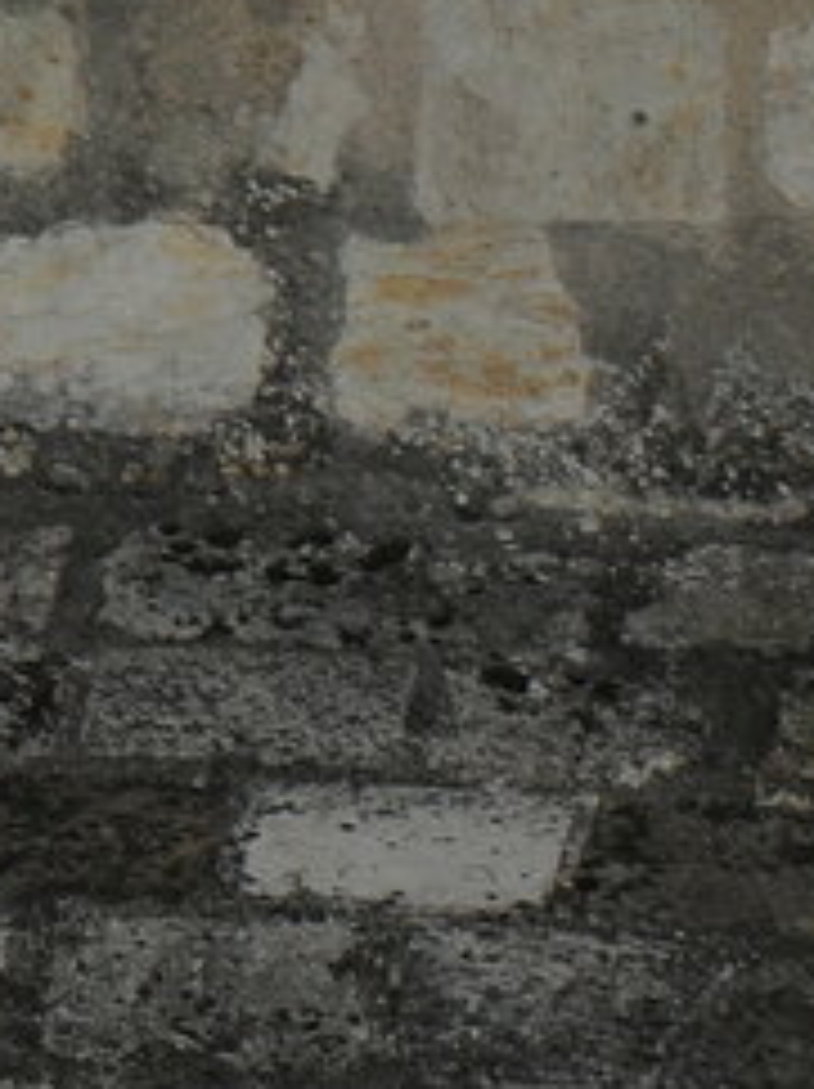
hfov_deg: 5.0
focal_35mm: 292
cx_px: -1043
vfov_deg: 6.8
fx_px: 9171
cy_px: 1028
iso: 360
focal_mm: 40
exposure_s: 1/60
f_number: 4
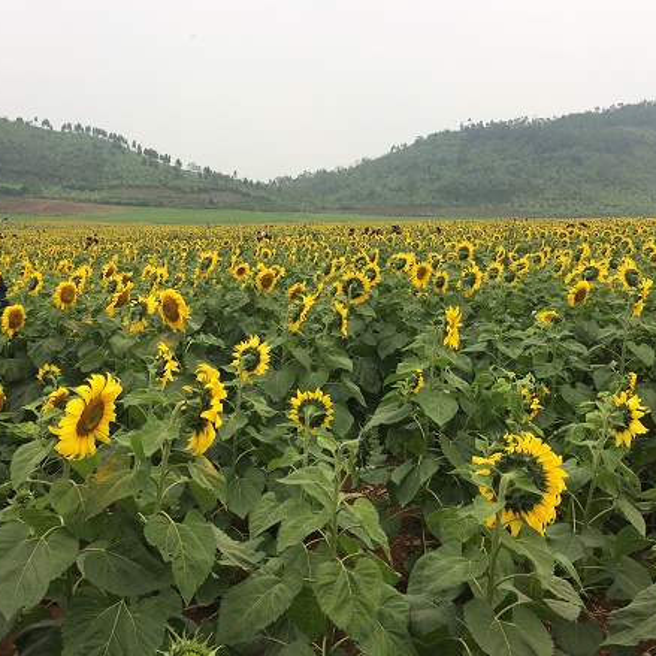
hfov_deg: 47.2
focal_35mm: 35
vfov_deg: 47.2
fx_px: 750
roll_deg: -2.7
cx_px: 306
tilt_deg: -7.9
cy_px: 323
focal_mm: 4.15
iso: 32
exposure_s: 1/336
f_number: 2.2
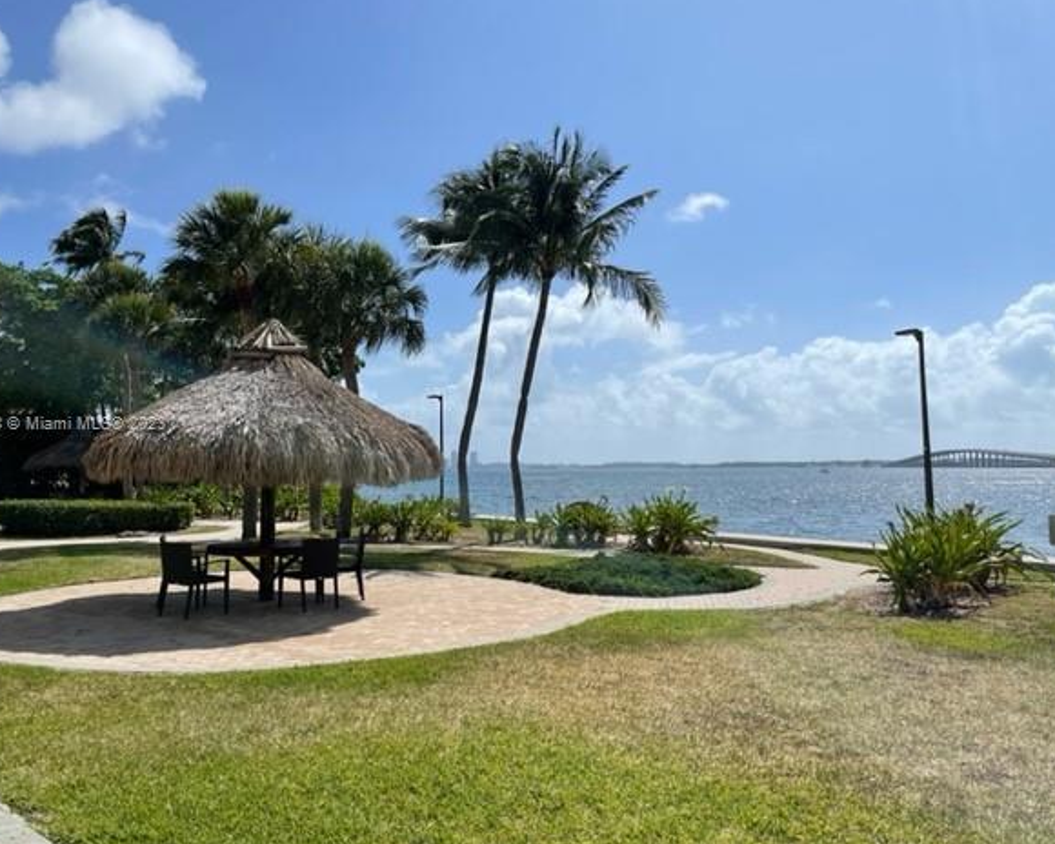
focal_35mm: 28
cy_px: 426
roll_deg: +0.0
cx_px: 497
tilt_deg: +3.2
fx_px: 874
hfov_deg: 62.2
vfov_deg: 51.5
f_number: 1.6
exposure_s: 1/7299
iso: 32
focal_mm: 4.2
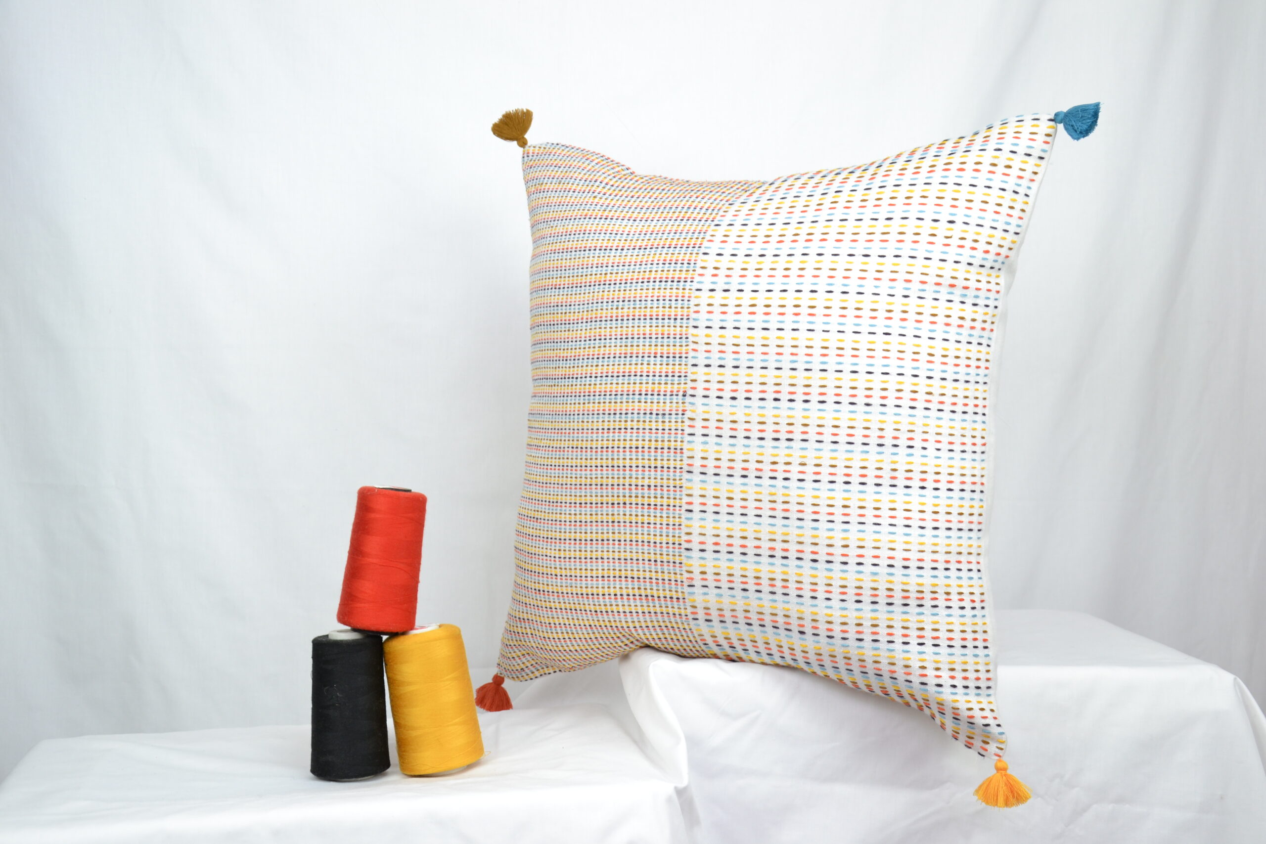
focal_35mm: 51
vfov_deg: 26.5
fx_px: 1793
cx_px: 633
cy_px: 422
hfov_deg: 38.9
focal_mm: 34
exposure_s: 1/50
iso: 400
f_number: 5.6
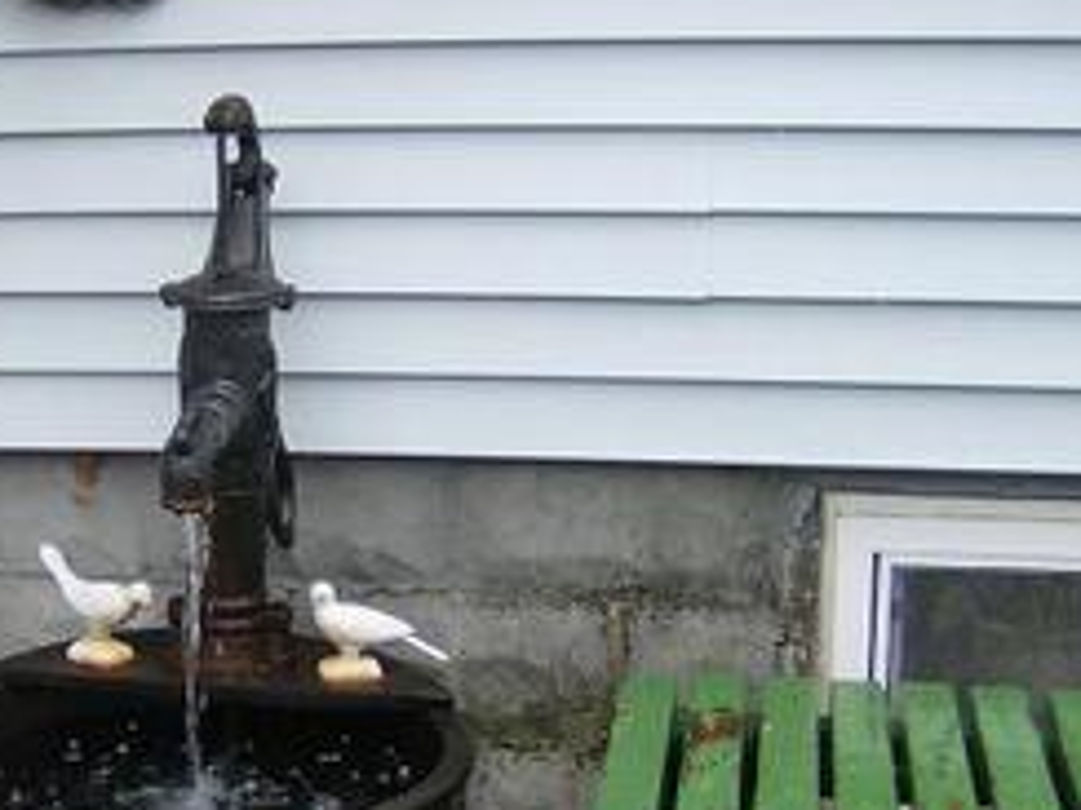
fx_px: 2030
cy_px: 540
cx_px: 164
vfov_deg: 22.5
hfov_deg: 28.9
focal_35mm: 65
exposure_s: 1/105
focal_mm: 6
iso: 100
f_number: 2.8
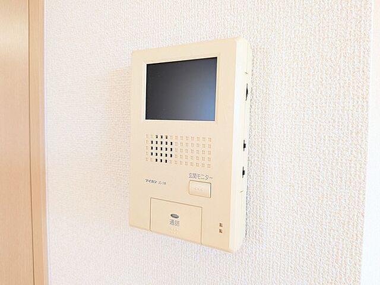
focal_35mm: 24
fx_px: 263
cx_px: 190
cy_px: 142
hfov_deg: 71.6
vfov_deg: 56.8
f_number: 1.7
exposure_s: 1/90
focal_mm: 4.53
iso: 274
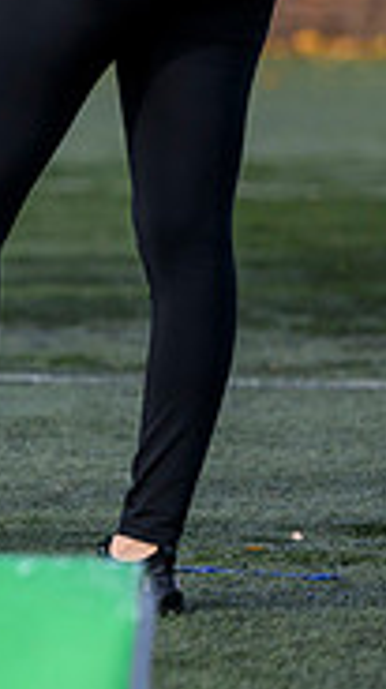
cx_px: -590
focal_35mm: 583
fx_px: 10647
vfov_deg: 3.7
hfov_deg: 2.1
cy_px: 76
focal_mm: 140
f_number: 3.2
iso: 500
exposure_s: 1/2000
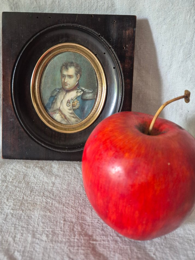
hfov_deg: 48.2
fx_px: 218
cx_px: 97
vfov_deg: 60.8
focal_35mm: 29
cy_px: 96
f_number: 1.8
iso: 800
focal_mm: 5.4
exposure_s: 1/100
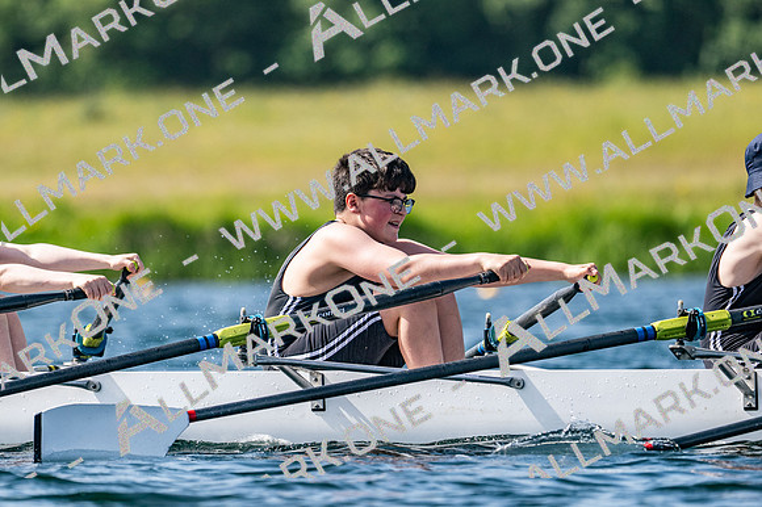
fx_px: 12692
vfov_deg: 2.3
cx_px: 381
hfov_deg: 3.4
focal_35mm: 600
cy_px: 254
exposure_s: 1/2500
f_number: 4.5
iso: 250
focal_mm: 400
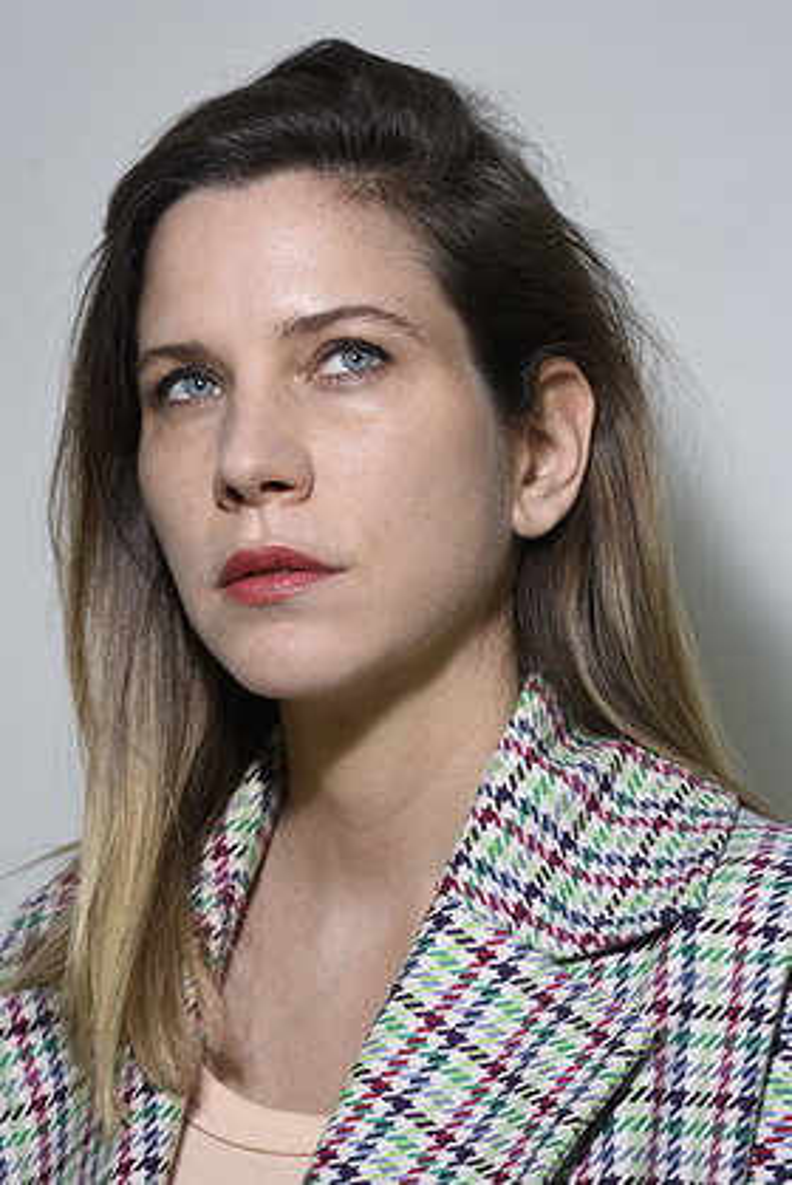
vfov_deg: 16.1
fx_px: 4200
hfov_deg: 10.8
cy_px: 592
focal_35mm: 128
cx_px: 396
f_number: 7.1
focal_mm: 85
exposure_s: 1/125
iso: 200
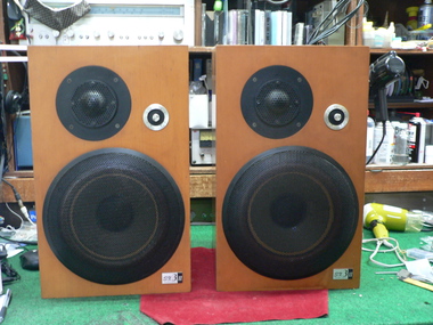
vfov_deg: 35.1
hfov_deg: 45.8
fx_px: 513
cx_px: 216
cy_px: 162
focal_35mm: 41
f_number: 2.8
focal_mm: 6.8
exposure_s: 1/8
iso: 200
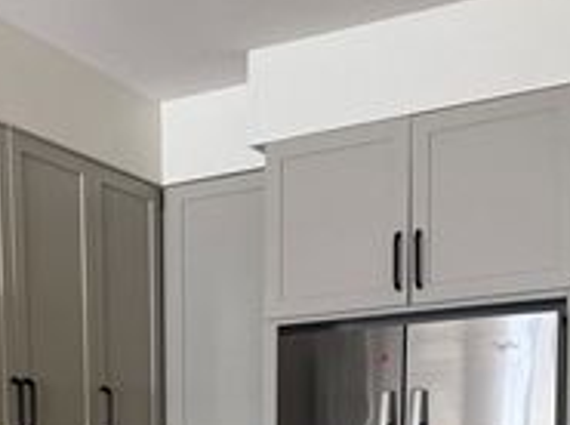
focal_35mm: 65
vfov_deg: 20.5
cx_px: 129
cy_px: 553
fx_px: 1068
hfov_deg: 29.3
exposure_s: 1/60
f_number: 1.78
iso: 250
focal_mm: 6.76
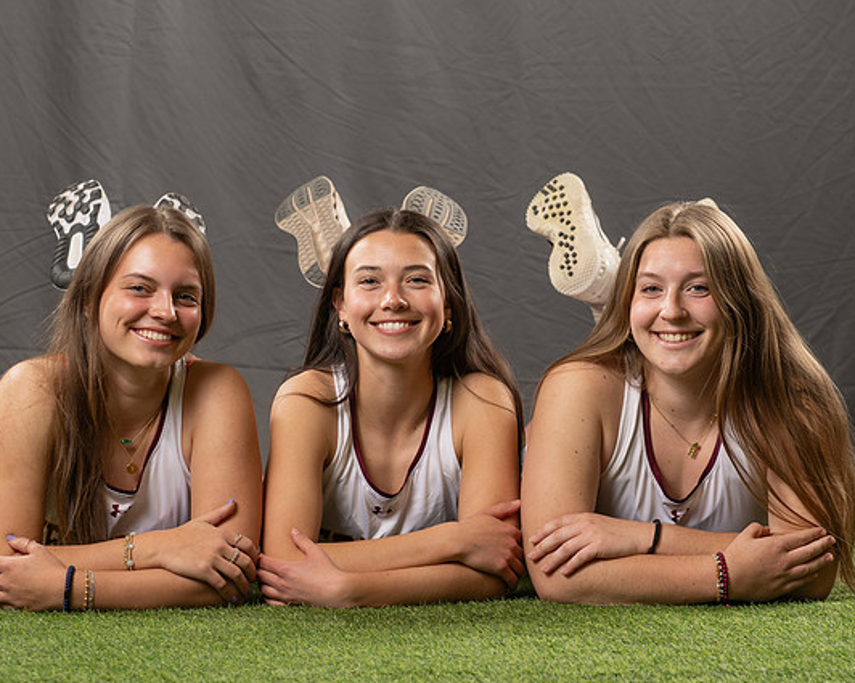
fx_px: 4047
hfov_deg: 12.0
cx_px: 564
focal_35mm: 160
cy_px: 286
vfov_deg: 9.6
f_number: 6.3
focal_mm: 99
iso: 125
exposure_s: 1/160
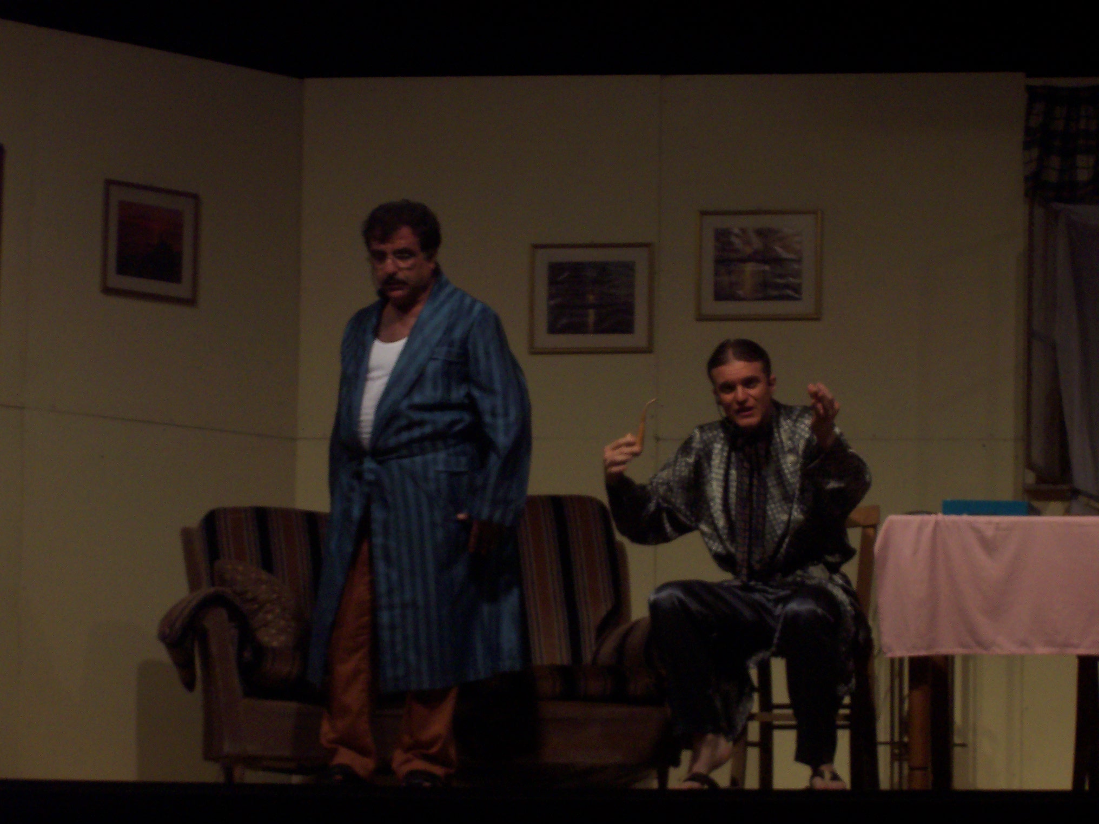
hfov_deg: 13.7
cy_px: 412
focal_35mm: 144
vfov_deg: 10.3
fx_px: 4572
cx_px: 550
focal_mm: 22.4
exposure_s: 1/125
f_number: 4.9
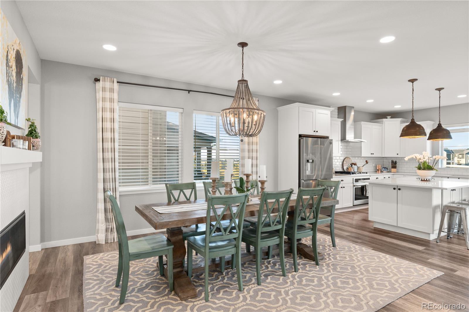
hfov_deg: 84.0
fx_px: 260
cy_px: 156
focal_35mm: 20
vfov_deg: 61.9
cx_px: 234
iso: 1250
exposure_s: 1/13
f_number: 8
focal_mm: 20
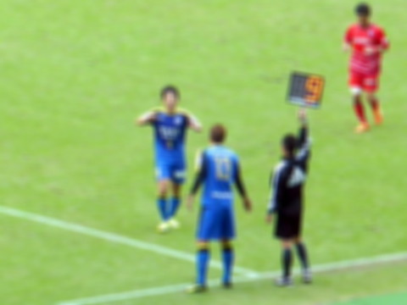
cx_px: 204
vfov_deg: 11.1
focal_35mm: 134
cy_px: 152
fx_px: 1576
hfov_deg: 14.7
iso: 125
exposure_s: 1/80
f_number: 5.4
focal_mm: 21.8
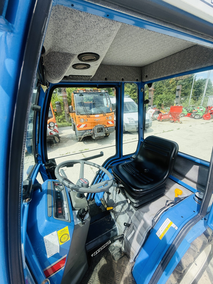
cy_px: 142
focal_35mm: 14
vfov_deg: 102.1
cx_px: 106
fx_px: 115
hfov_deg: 85.7
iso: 50
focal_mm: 2.22
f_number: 2.2
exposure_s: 1/1125
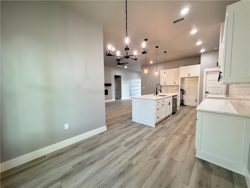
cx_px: 125
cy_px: 94
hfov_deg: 102.1
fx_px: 101
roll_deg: +1.4
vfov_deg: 85.7
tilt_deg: -4.0
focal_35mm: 14
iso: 320
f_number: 2.2
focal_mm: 2.22
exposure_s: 1/60
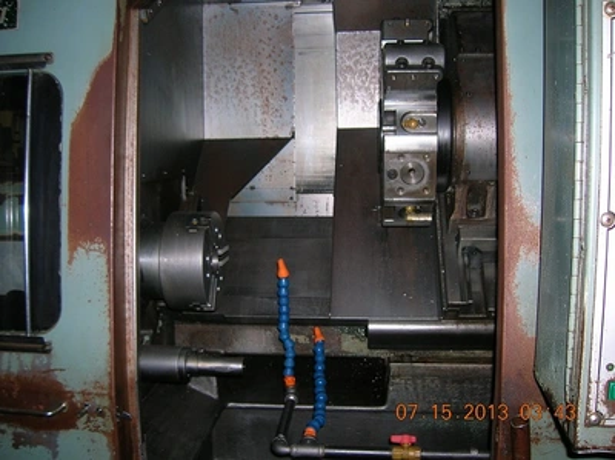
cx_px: 308
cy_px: 230
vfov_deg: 41.7
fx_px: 603
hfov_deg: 54.0
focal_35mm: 34
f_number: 2.9
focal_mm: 5.7
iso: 53
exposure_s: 1/60.1
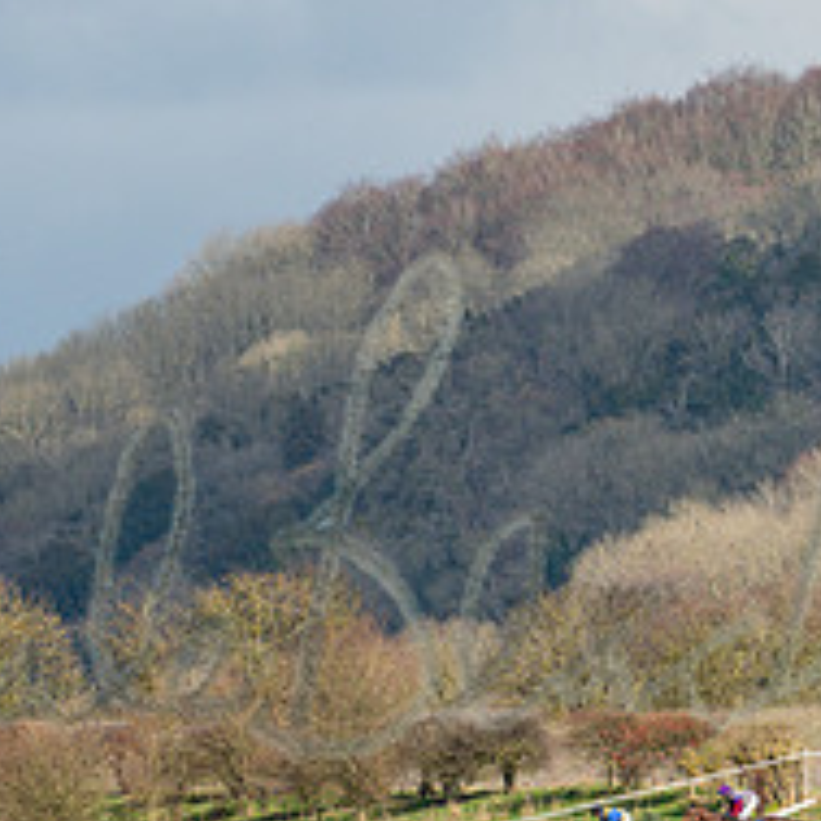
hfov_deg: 1.5
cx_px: 668
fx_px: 31797
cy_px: 538
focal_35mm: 1185
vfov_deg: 1.5
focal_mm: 400
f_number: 5.6
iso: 320
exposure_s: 1/2500
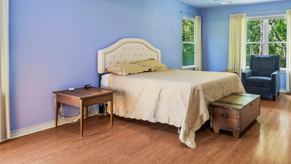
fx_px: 201
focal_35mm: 26
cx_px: 202
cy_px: 40
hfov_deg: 69.1
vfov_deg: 42.9
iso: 400
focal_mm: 10
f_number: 8
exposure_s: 1/6
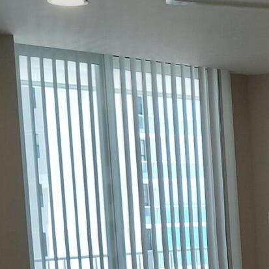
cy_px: 327
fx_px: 941
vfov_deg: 15.6
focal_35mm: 107
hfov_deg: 14.4
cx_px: 483
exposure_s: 1/120
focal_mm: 4.69
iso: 50
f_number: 1.8
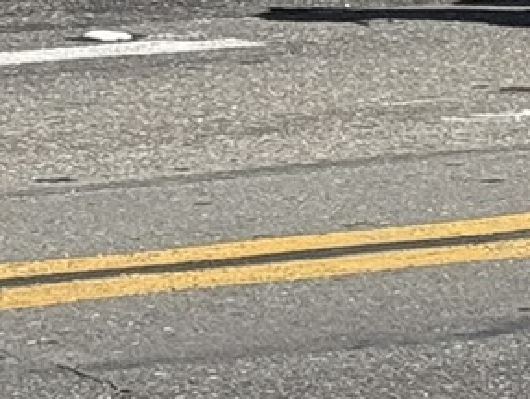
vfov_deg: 4.3
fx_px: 5243
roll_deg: -1.8
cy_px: -512
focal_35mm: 342
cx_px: 1512
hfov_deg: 5.5
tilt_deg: -1.5
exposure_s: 1/3534
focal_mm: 6.76
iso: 80
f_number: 1.78
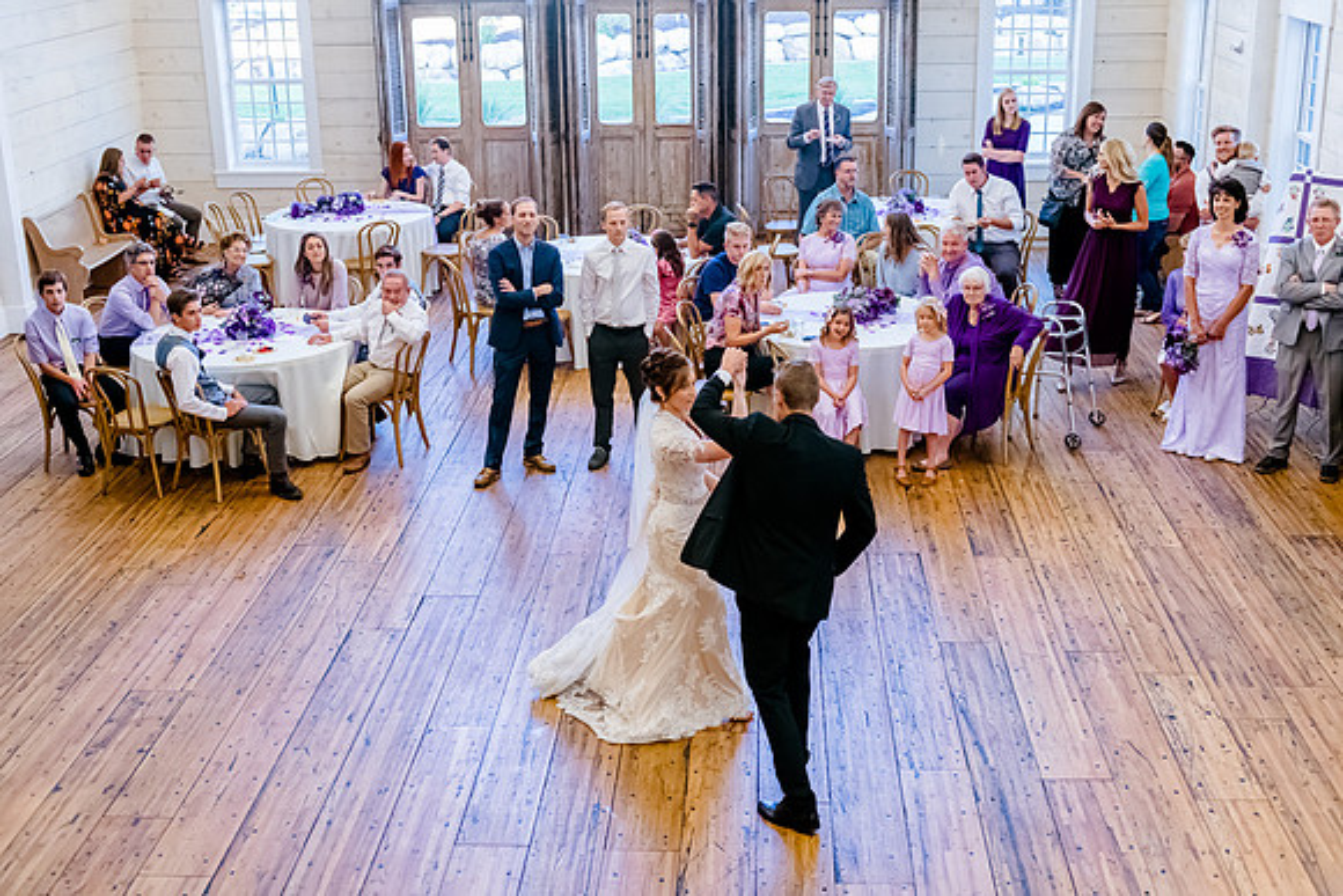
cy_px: 448
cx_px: 659
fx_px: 1698
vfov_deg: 29.6
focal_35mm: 46
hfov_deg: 43.1
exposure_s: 1/640
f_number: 3.2
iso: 3200
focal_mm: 44
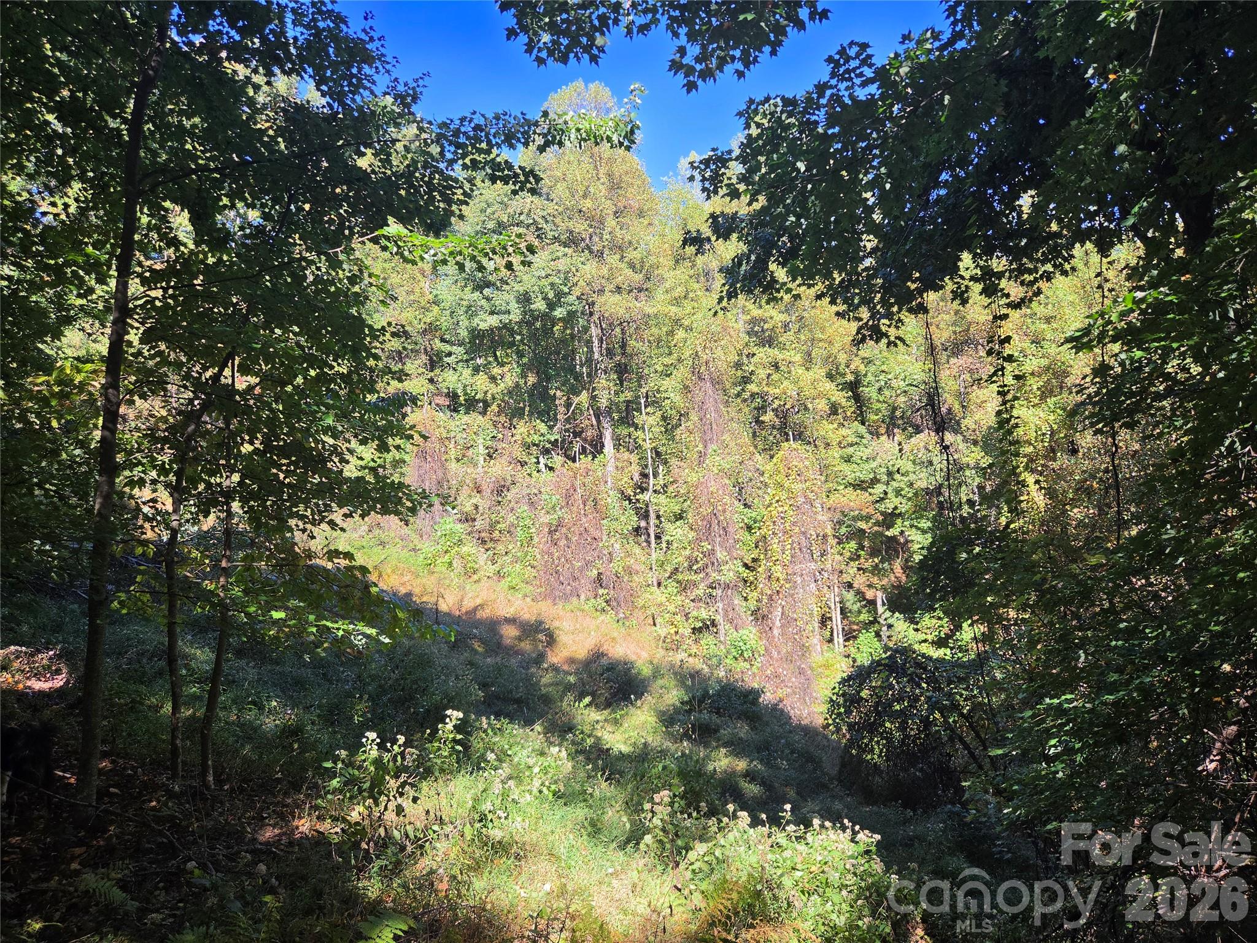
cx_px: 628
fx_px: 835
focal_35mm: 23
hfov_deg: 73.9
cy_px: 472
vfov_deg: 58.9
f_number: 1.8
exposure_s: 1/1084
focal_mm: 5.4
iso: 80
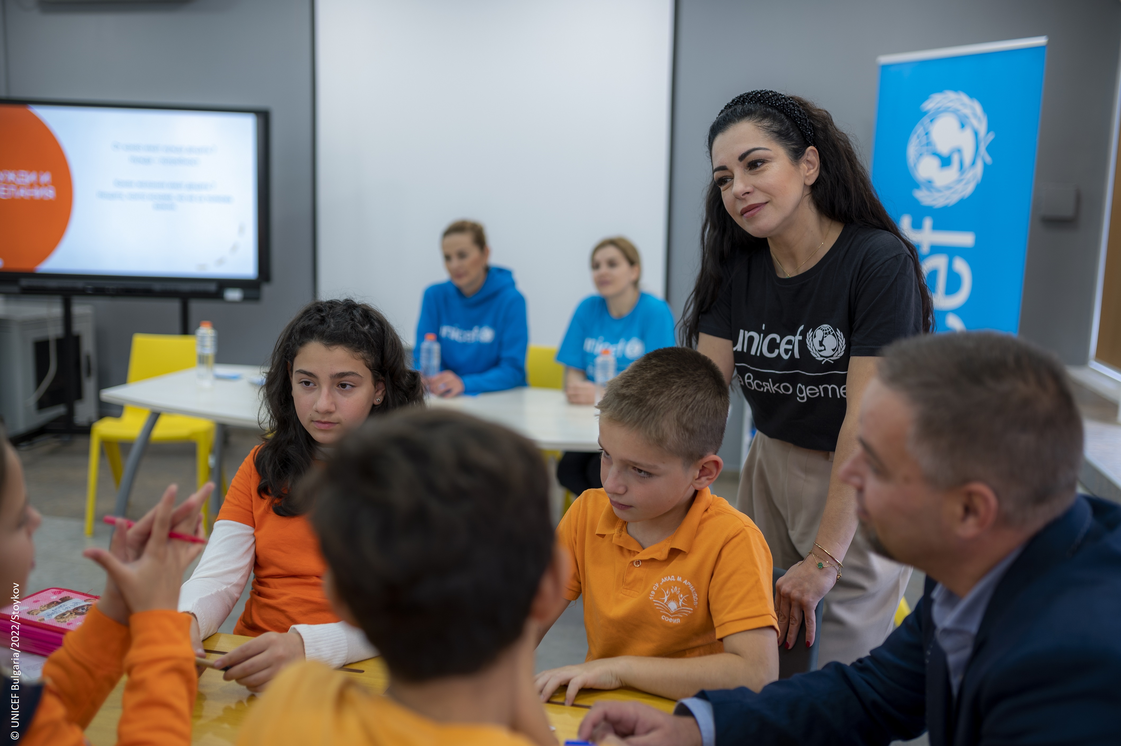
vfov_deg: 37.8
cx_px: 560
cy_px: 373
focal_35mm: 35
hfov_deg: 54.5
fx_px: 1089
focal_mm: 35
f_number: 2
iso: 50
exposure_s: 1/50
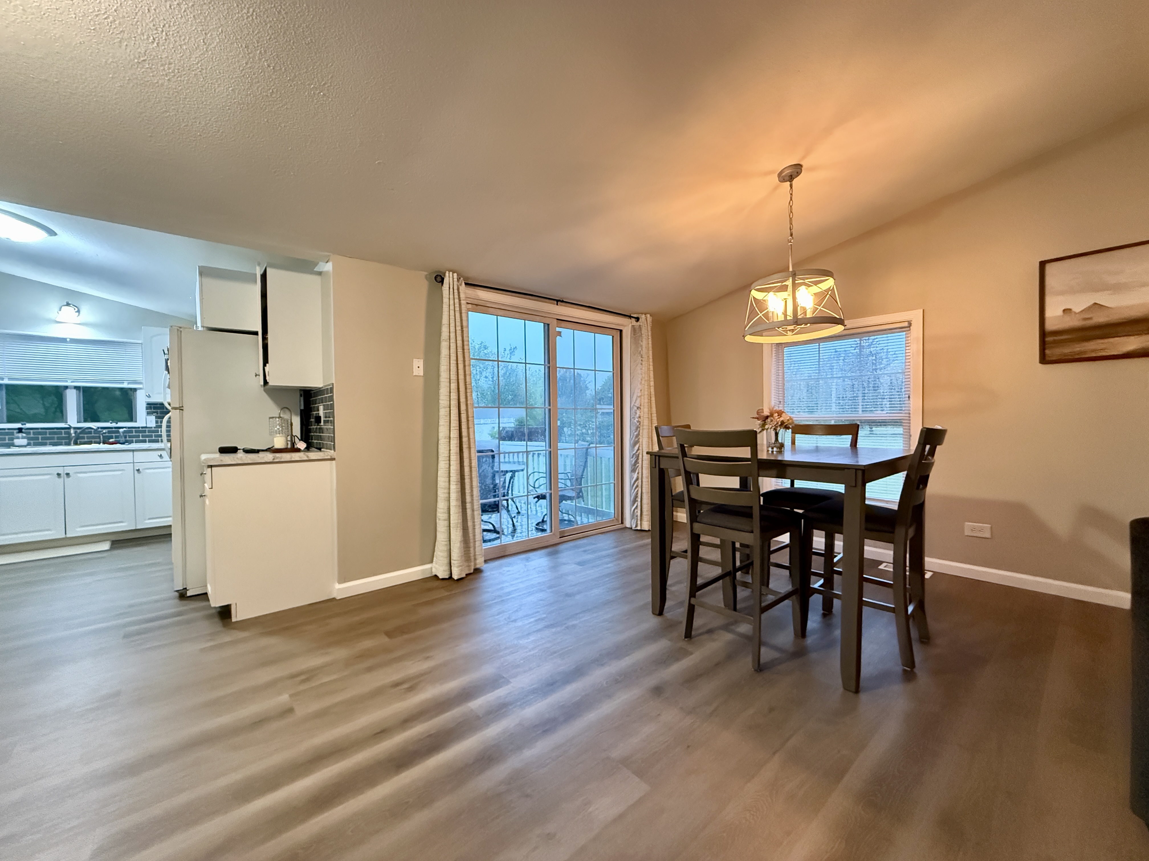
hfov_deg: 102.1
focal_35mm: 14
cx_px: 574
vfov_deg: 85.7
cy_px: 430
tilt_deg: -0.7
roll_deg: +0.3
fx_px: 465
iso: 1250
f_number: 2.2
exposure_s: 1/60
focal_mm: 2.22
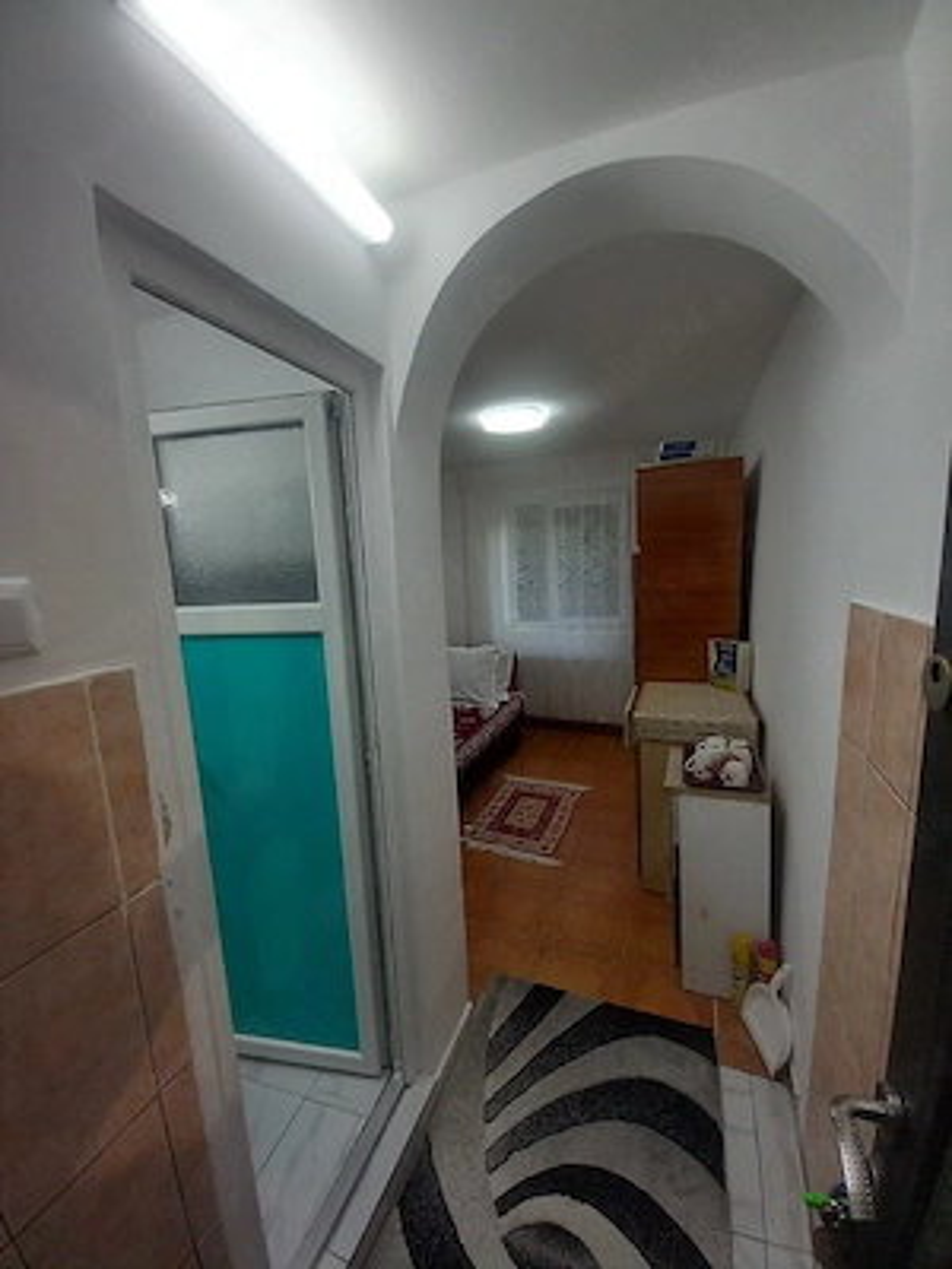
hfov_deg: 89.9
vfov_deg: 106.2
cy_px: 634
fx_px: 477
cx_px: 476
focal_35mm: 13
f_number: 2.2
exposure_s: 1/100
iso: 160
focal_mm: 1.13
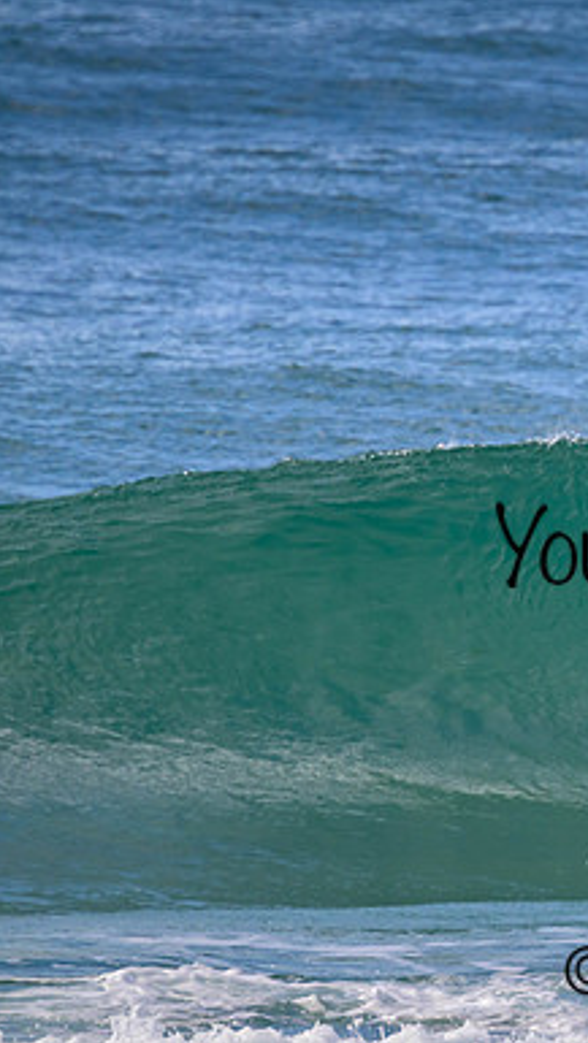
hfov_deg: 1.0
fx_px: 34954
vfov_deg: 1.7
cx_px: 775
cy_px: 522
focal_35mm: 1263
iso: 1400
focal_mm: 800
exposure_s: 1/2000
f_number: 11
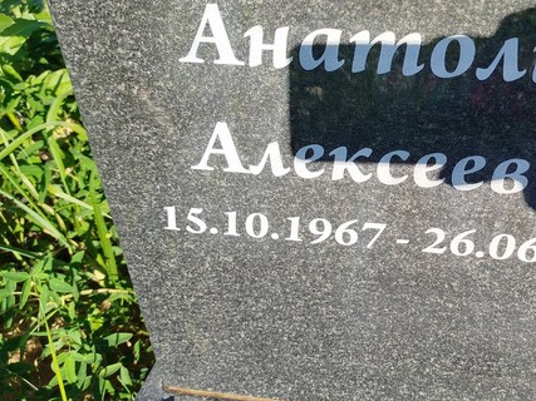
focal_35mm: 45
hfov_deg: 40.8
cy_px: 158
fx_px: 697
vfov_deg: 32.1
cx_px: 404
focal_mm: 5.31
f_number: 1.7
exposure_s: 1/713
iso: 50
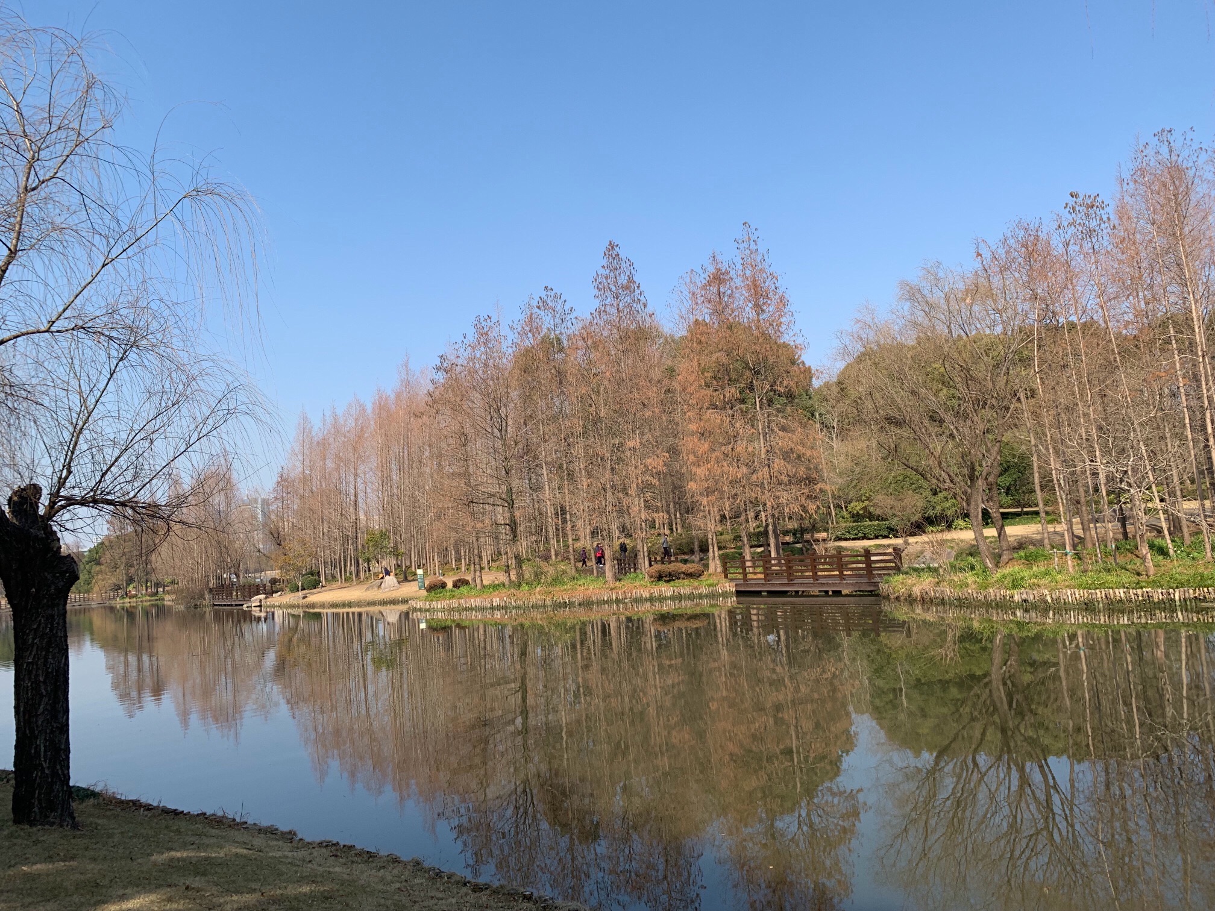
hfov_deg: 67.3
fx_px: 913
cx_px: 608
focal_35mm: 26
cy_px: 456
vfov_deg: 53.1
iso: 25
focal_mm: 4.25
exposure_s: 1/1880
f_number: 1.8
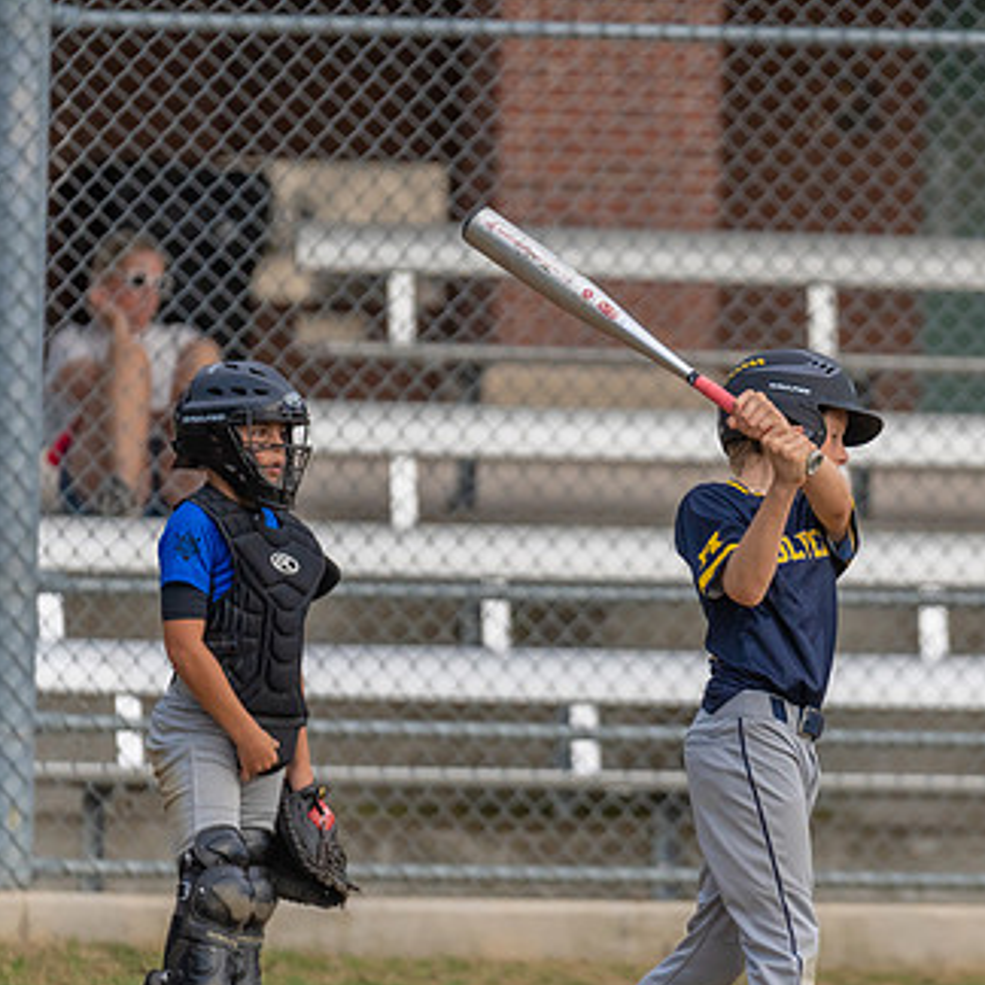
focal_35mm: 473
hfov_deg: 3.7
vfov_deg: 3.7
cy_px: 537
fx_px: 15227
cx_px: 674
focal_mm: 200
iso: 1000
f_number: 2.8
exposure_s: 1/1000
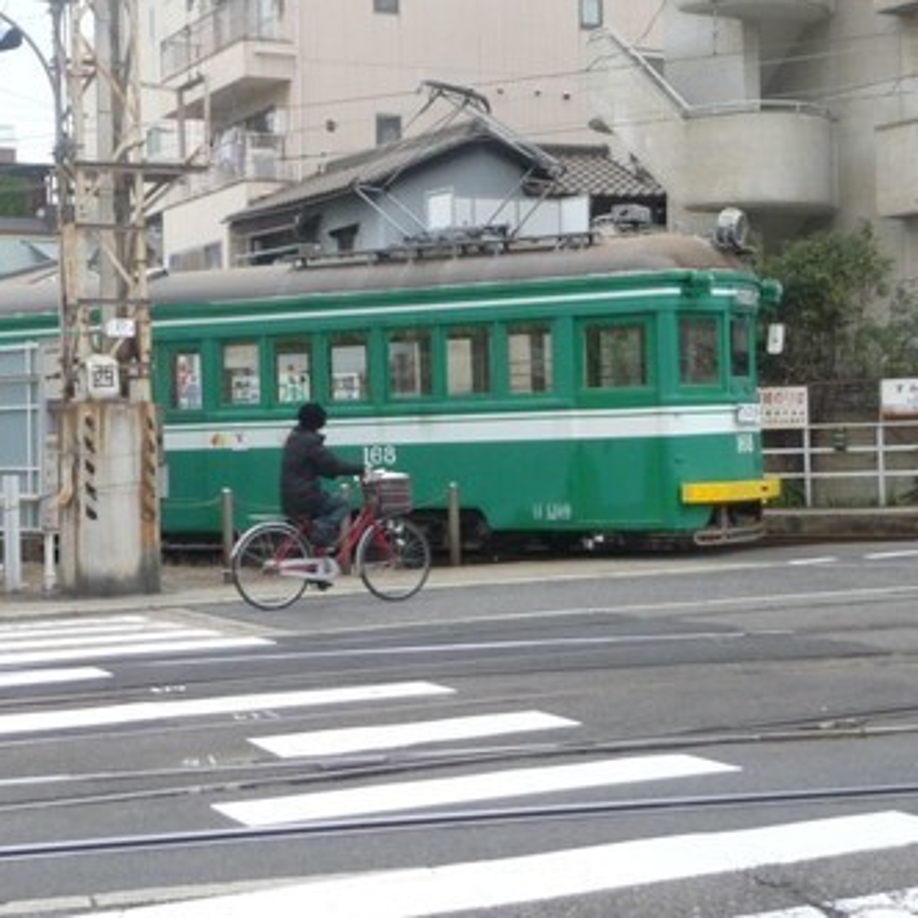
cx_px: 478
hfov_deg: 26.1
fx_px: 1980
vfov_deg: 26.1
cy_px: 456
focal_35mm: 66
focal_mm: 9.3
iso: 400
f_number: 4.3
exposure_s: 1/160
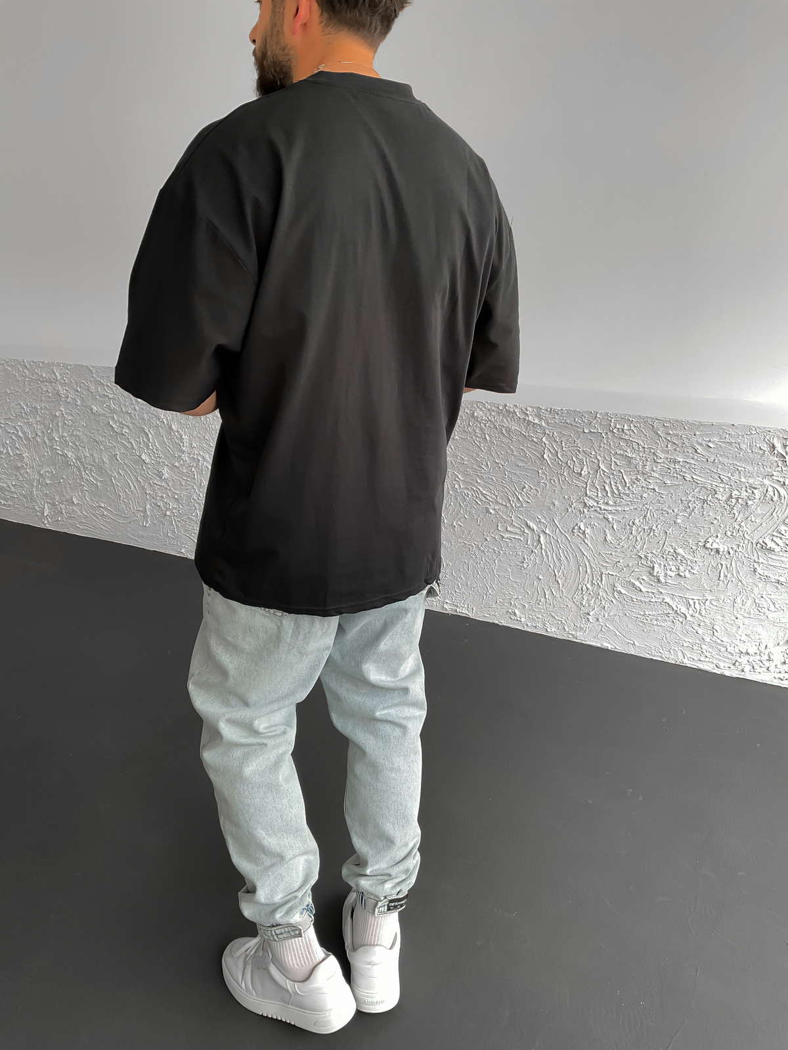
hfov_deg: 48.2
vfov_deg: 61.7
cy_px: 525
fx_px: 880
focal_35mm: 29
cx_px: 394
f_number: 1.8
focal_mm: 3
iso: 32
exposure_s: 1/120
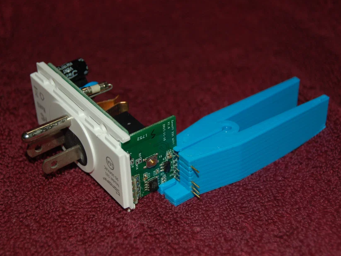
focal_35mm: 76
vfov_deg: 19.4
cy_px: 127
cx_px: 165
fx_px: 749
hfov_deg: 25.7
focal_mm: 46
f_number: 5.3
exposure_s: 1/60
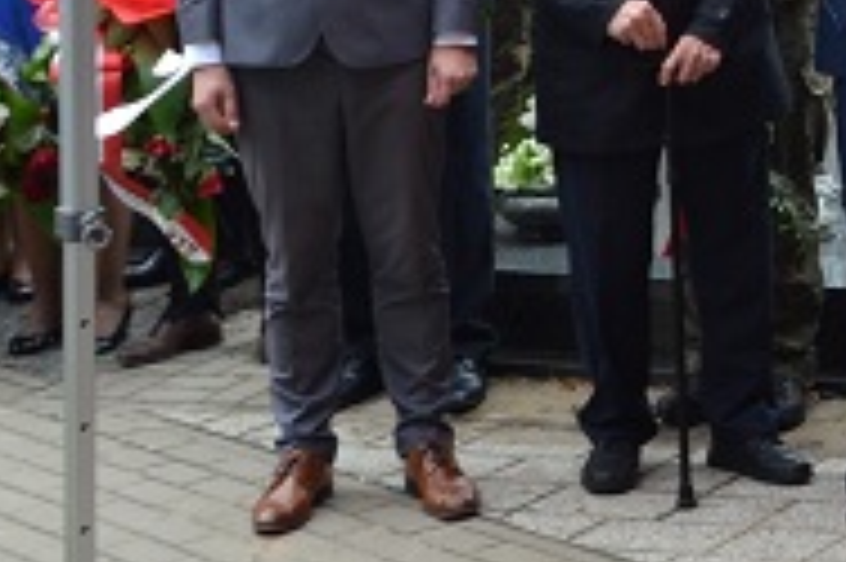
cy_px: -151
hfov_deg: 15.3
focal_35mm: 115
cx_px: 1534
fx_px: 2700
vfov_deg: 11.6
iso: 180
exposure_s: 1/125
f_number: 5.6
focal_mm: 18
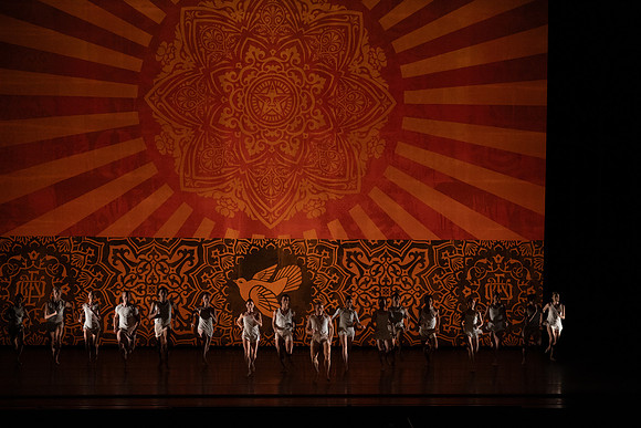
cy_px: 214
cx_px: 320
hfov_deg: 20.4
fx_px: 1781
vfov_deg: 13.7
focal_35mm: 100
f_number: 6.3
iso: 6400
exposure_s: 1/400
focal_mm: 100
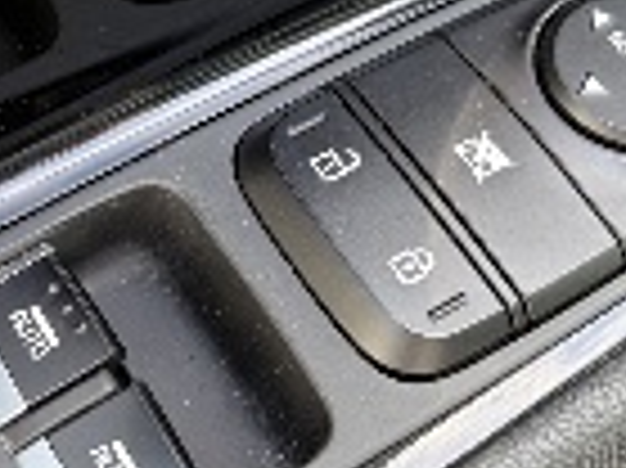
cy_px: 104
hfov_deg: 24.8
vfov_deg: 18.7
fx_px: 1409
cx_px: 171
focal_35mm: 78
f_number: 1.6
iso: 125
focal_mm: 5.96
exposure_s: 1/99
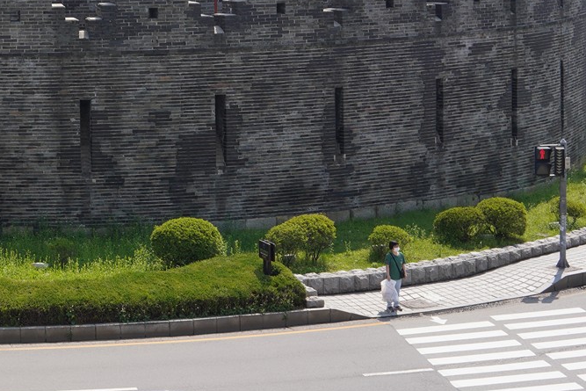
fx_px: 1709
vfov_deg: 12.8
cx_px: -67
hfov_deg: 18.7
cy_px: -26
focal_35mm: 105
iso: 200
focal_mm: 35
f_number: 14
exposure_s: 1/125
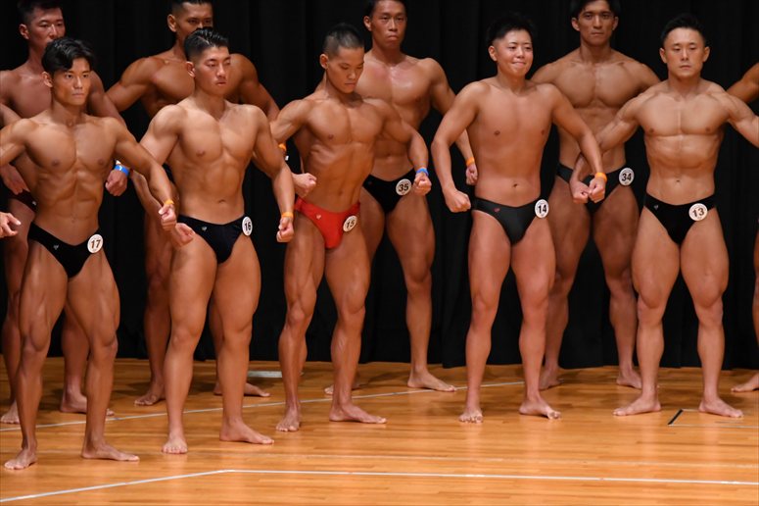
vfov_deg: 4.8
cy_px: 253
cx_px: 380
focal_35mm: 285
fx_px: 6006
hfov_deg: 7.2
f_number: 5.6
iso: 4000
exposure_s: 1/400
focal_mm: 190
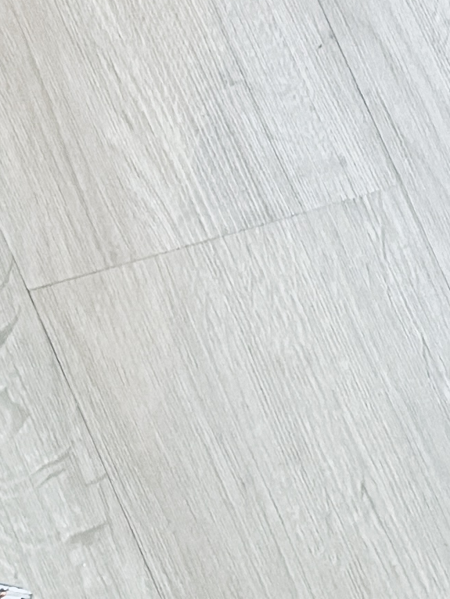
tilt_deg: -73.4
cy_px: 1031
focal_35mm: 121
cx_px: -440
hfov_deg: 11.1
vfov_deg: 14.6
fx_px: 2096
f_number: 1.5
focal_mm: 5.7
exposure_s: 1/60
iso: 500
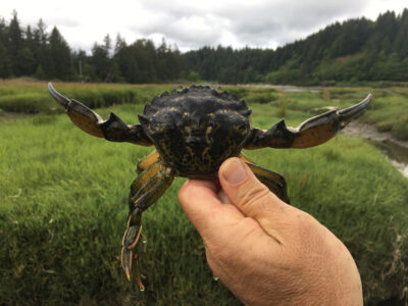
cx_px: 204
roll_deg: -2.1
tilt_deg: -9.9
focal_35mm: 29
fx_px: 342
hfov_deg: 61.7
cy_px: 153
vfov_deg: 48.2
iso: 25
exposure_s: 1/578
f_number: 2.2
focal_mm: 4.15
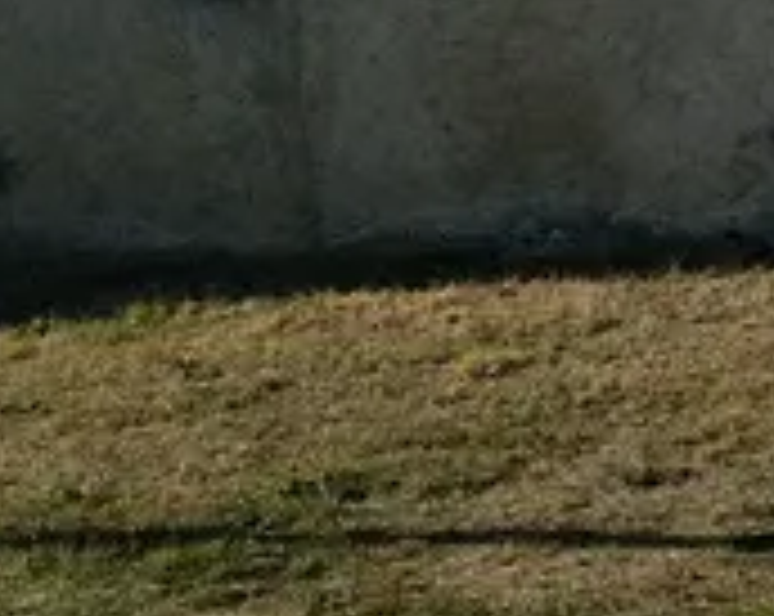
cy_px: -605
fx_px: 4642
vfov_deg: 7.3
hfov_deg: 9.3
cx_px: 1120
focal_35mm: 203
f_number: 6.4
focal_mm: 19.6
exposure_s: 1/680
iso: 400
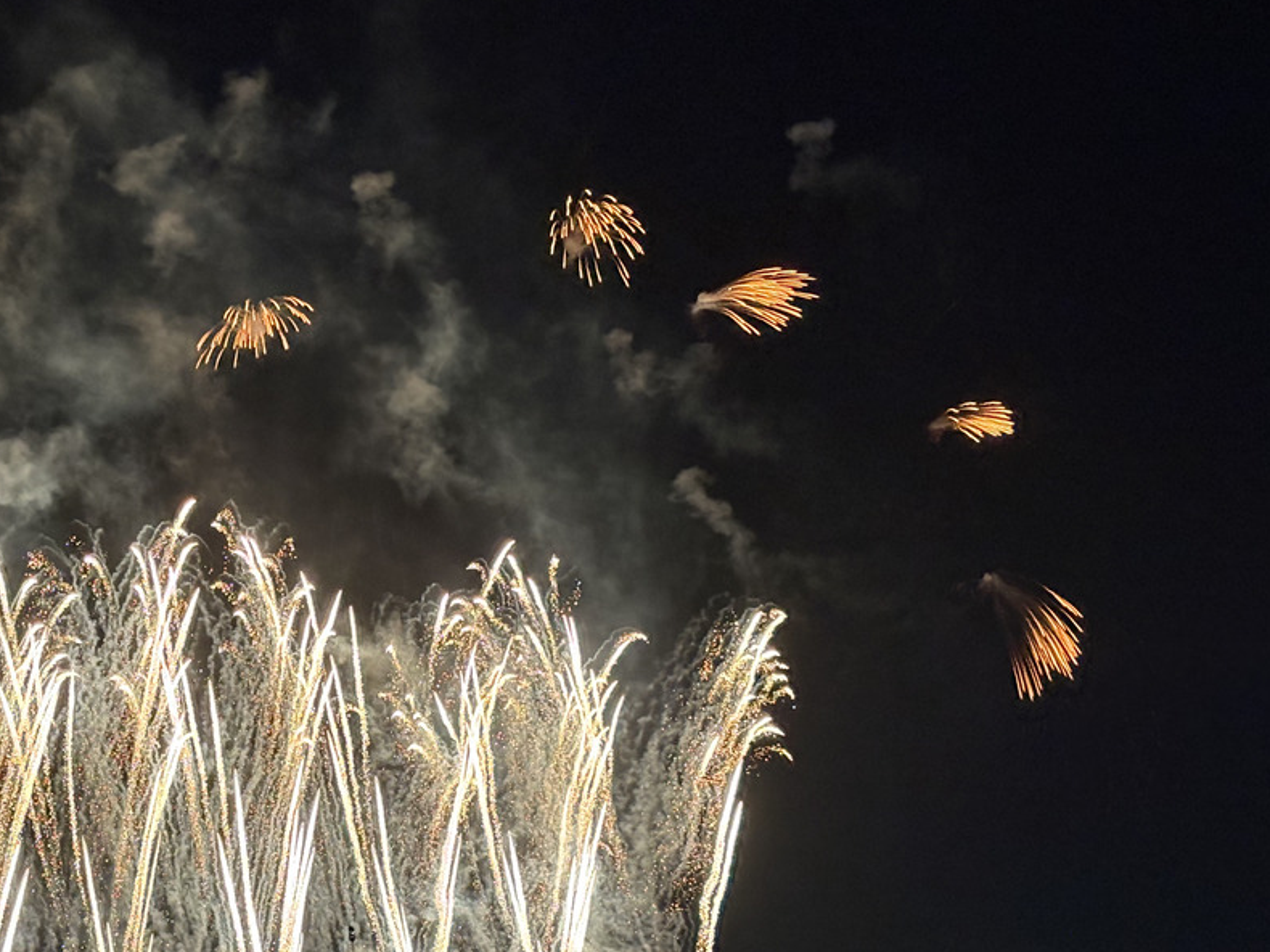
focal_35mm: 79
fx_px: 2897
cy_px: 712
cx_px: 313
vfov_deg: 18.5
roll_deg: +1.5
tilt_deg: +6.8
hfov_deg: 24.4
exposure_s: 1/30
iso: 320
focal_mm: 5.96
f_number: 1.6
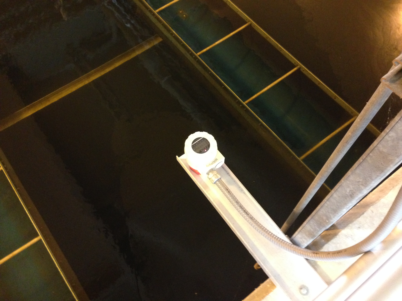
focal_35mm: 33
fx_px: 383
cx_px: 201
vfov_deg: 42.9
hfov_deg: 55.4
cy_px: 150
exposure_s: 1/15
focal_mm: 4.12
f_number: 2.4
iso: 500
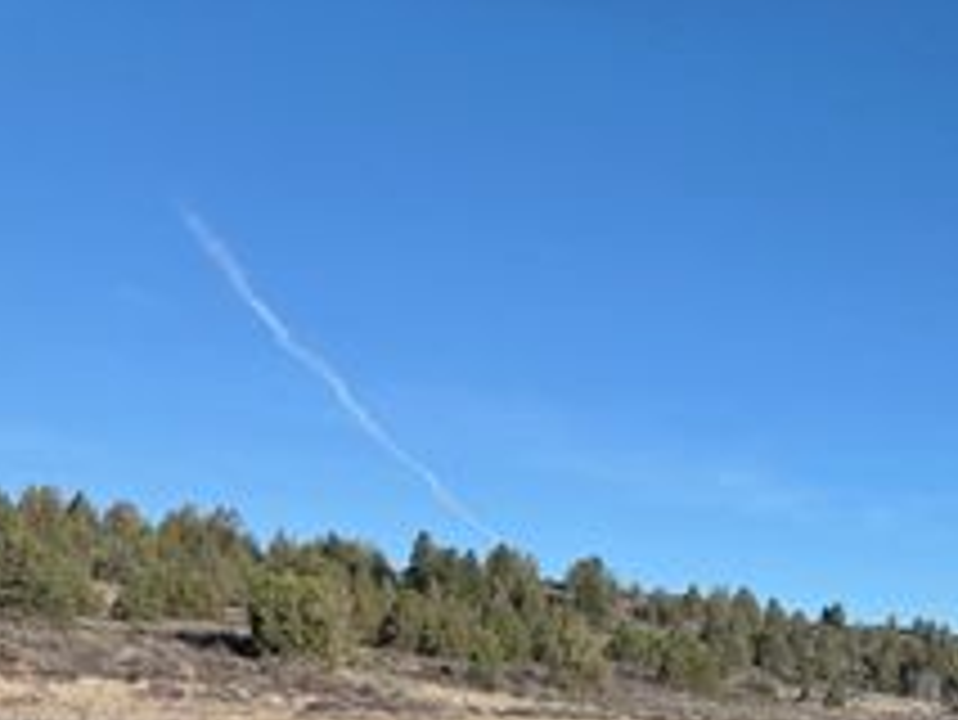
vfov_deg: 25.4
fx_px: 1495
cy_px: 754
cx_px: 1088
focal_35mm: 54
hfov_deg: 31.1
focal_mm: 5.4
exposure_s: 1/5129
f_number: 1.8
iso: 80
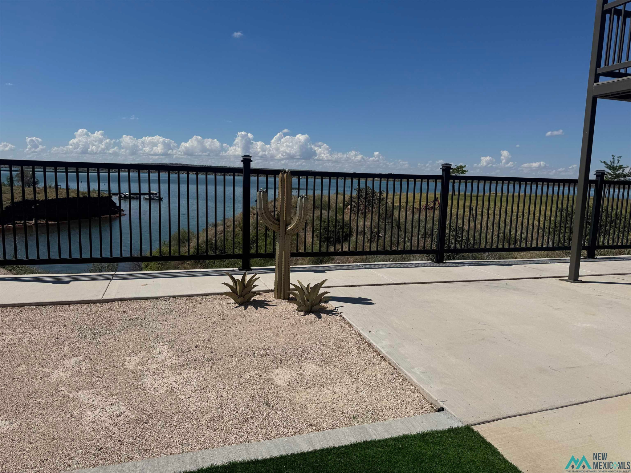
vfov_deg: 56.8
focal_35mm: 24
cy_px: 236
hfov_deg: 71.6
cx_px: 316
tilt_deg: -6.6
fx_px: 437
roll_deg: -2.9
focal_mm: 6.76
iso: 80
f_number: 1.78
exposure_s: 1/12346
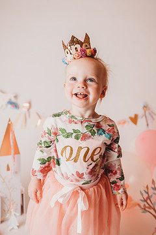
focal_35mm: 30
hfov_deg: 43.5
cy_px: 104
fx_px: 195
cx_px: 87
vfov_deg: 61.8
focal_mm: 24
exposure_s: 1/160
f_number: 2.8
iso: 100
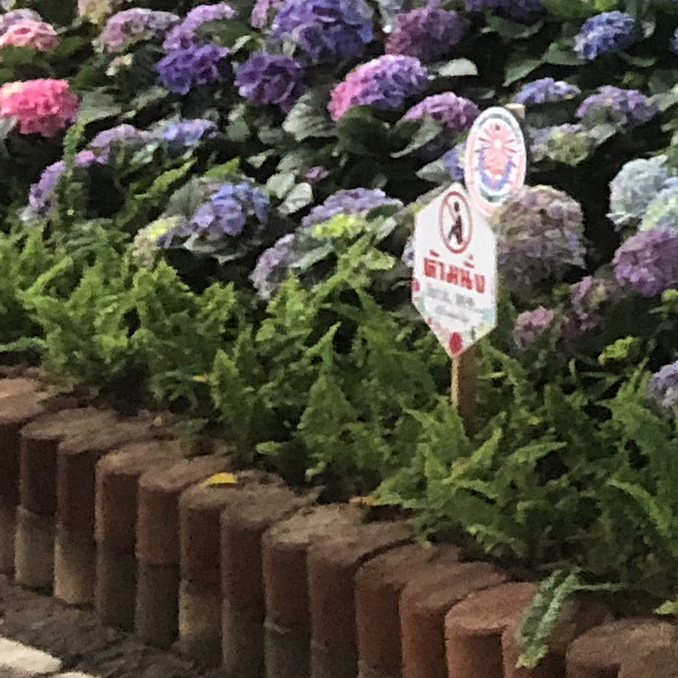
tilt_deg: -2.1
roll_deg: +0.8
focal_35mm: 139
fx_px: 3080
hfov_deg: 10.5
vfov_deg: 11.5
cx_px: 1722
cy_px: -610
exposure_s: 1/13
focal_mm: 4
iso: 100
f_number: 1.8
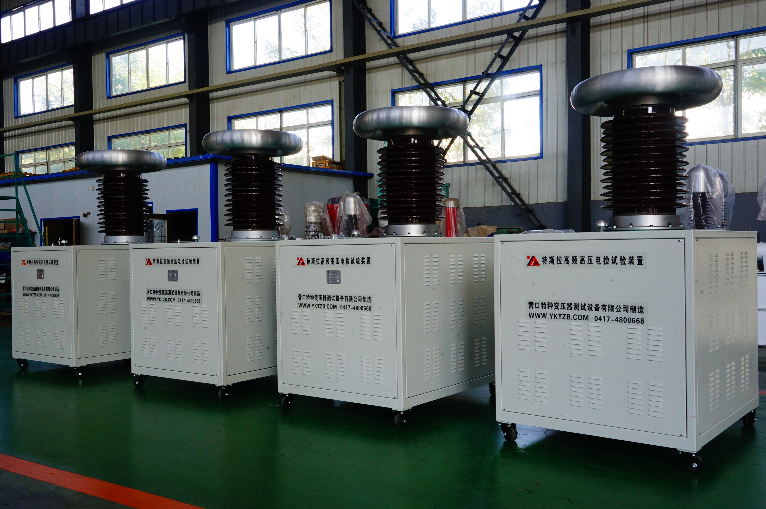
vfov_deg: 39.9
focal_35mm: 33
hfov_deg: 57.3
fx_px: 702
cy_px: 254
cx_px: 383
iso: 1000
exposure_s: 1/20
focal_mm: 33
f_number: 20
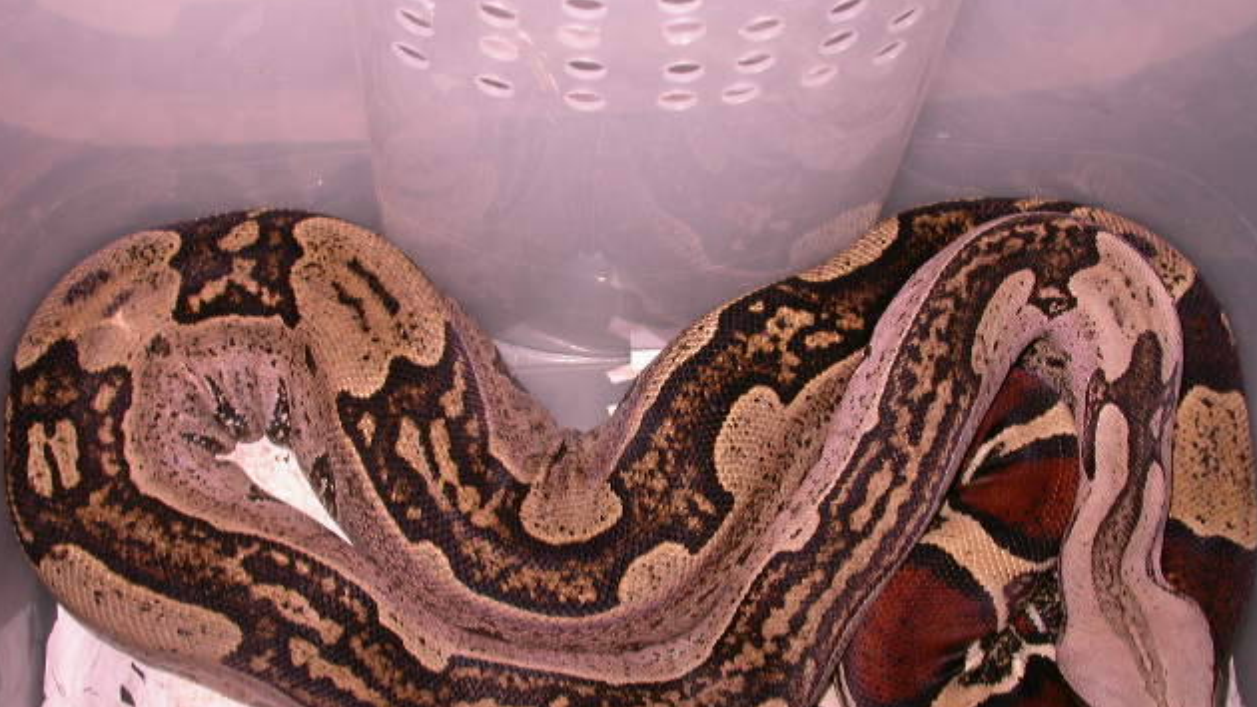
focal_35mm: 52
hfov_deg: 39.9
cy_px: 393
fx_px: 1733
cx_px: 627
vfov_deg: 23.0
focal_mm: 9.8
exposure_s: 1/60
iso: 100
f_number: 2.8
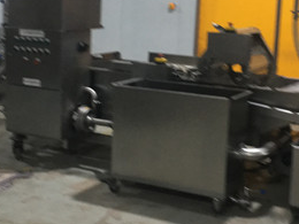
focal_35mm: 67
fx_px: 579
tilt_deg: -7.6
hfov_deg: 28.9
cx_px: 175
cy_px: 76
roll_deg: +0.1
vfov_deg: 21.8
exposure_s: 1/20
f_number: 2.2
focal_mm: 4.15
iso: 200
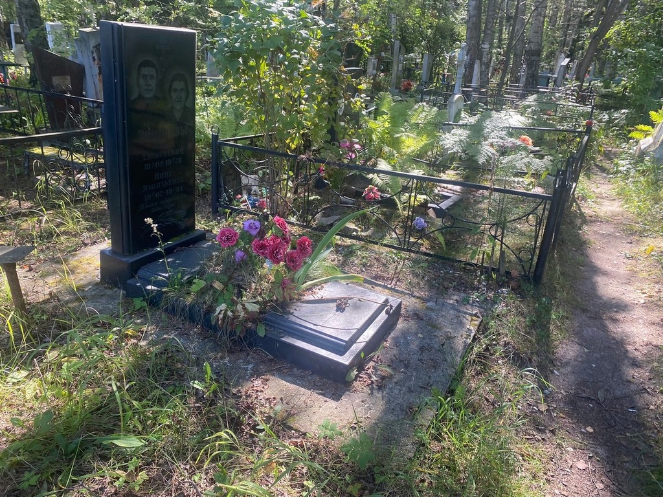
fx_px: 498
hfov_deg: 67.3
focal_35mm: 26
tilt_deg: -15.9
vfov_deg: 53.1
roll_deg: -3.7
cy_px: 248
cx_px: 332
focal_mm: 4.25
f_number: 1.8
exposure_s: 1/122
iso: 32
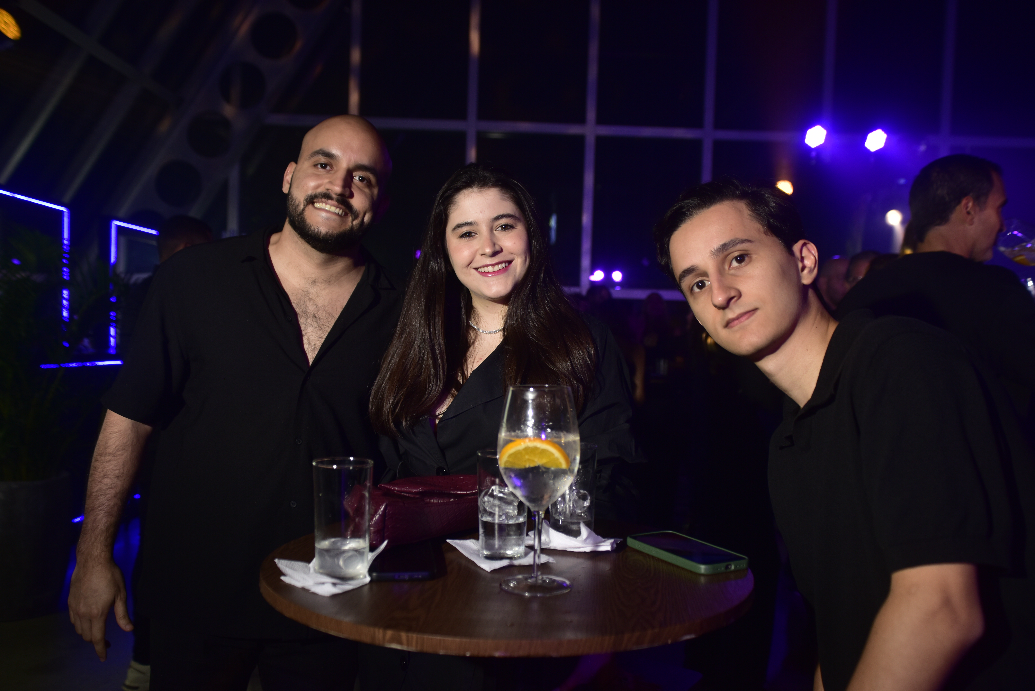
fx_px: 920
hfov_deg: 58.7
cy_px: 346
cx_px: 518
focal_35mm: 32
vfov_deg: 41.1
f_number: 3.5
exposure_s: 1/100
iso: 320
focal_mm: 32
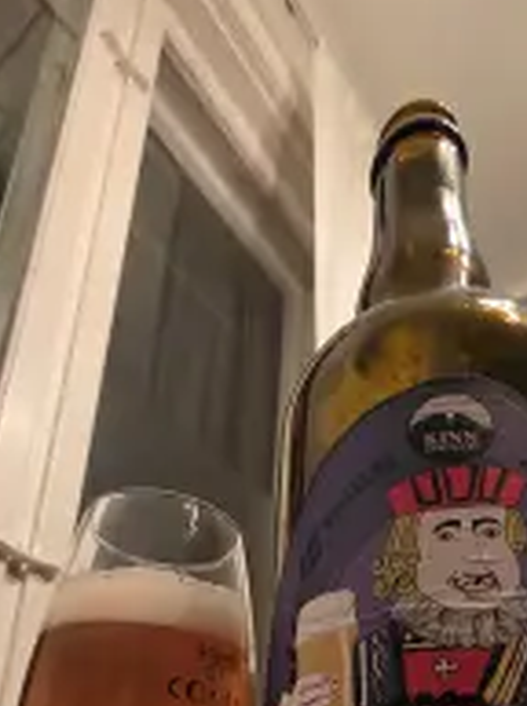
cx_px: 264
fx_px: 550
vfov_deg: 56.0
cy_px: 644
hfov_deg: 51.2
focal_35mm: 27
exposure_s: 1/50
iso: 640
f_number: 1.9
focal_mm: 2.2
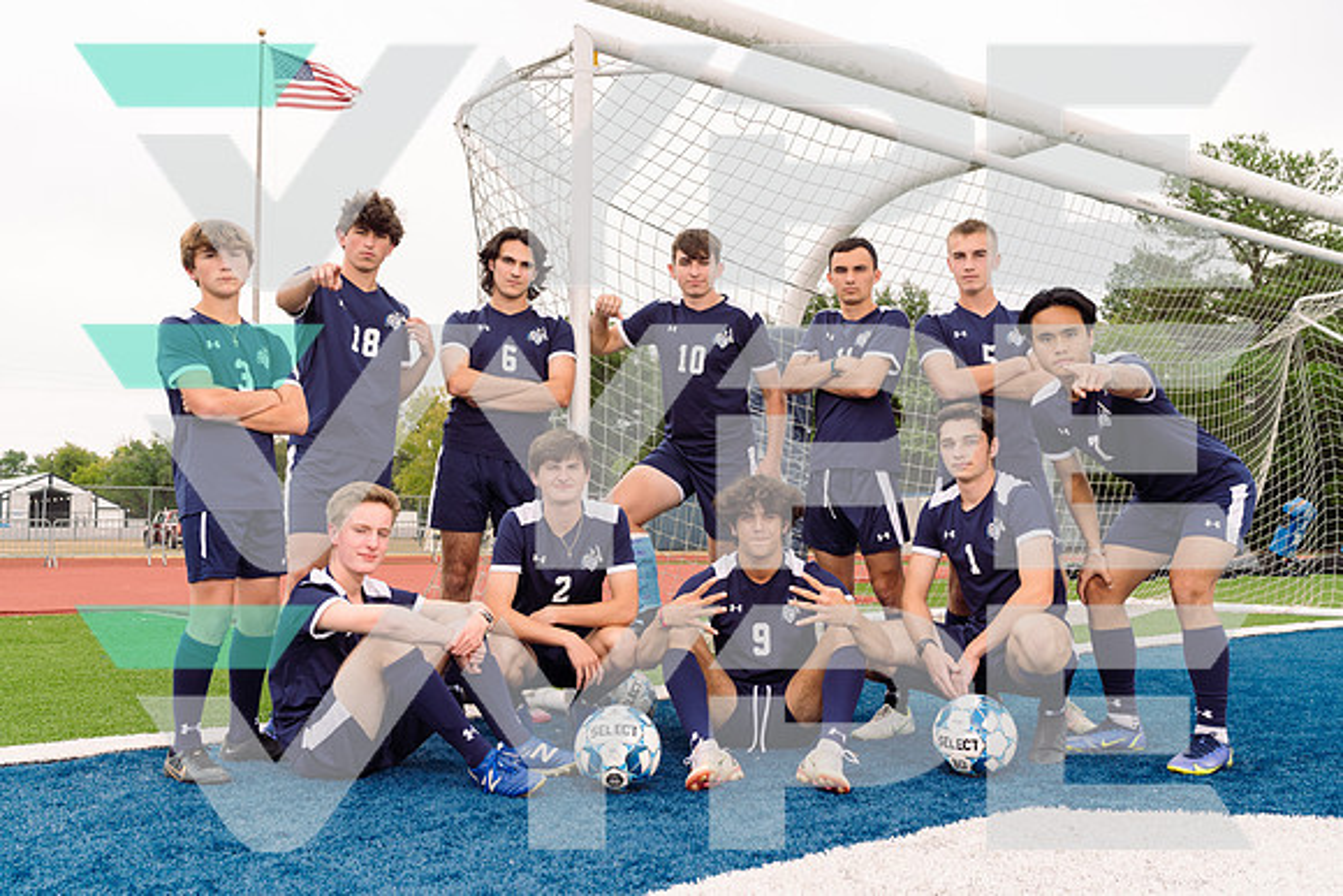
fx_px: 1306
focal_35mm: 35
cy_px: 448
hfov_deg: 54.4
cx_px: 672
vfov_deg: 37.9
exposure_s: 1/250
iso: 320
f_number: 7.1
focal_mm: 35
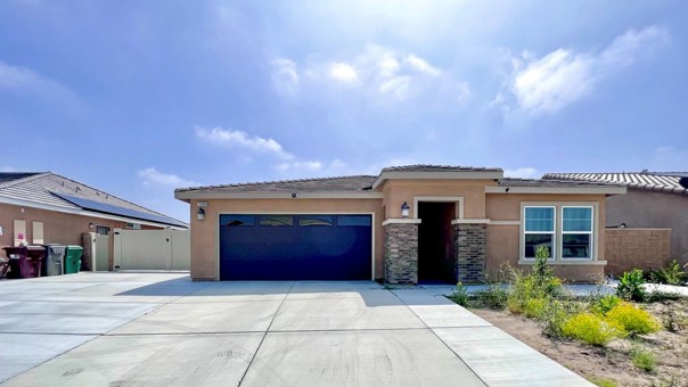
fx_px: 274
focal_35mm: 15
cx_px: 328
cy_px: 255
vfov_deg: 68.8
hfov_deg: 102.9
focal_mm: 1.57
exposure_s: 1/3200
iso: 40
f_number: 1.8
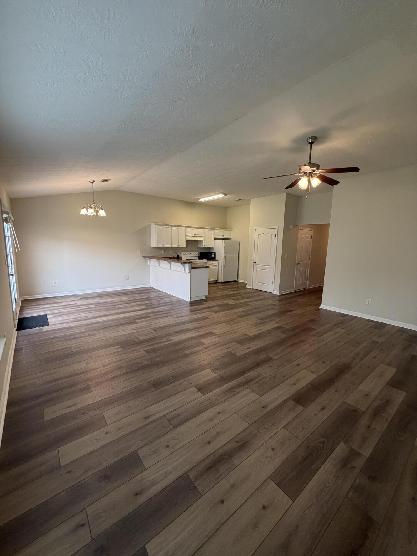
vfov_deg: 102.1
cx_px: 208
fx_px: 225
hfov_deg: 85.7
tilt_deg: -7.9
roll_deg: -1.5
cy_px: 278
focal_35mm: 14
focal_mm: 2.22
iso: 320
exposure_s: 1/120
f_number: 2.2
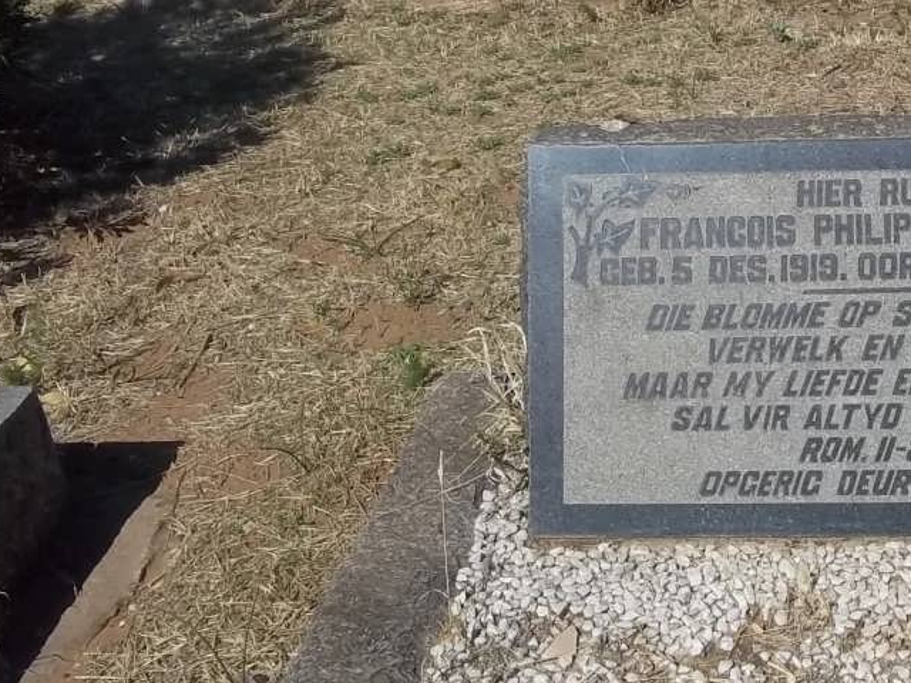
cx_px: 767
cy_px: 276
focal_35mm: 60
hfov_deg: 31.1
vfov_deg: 24.4
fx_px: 1579
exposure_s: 1/1000
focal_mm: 5.7
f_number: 5.5
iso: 80
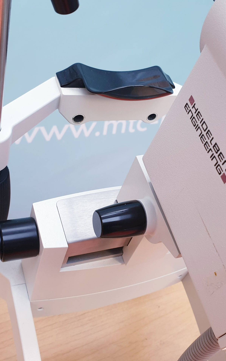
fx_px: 365
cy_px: 181
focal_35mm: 37
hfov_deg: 34.3
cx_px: 142
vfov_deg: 52.7
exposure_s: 1/50
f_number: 2.4
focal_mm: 4.3
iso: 125
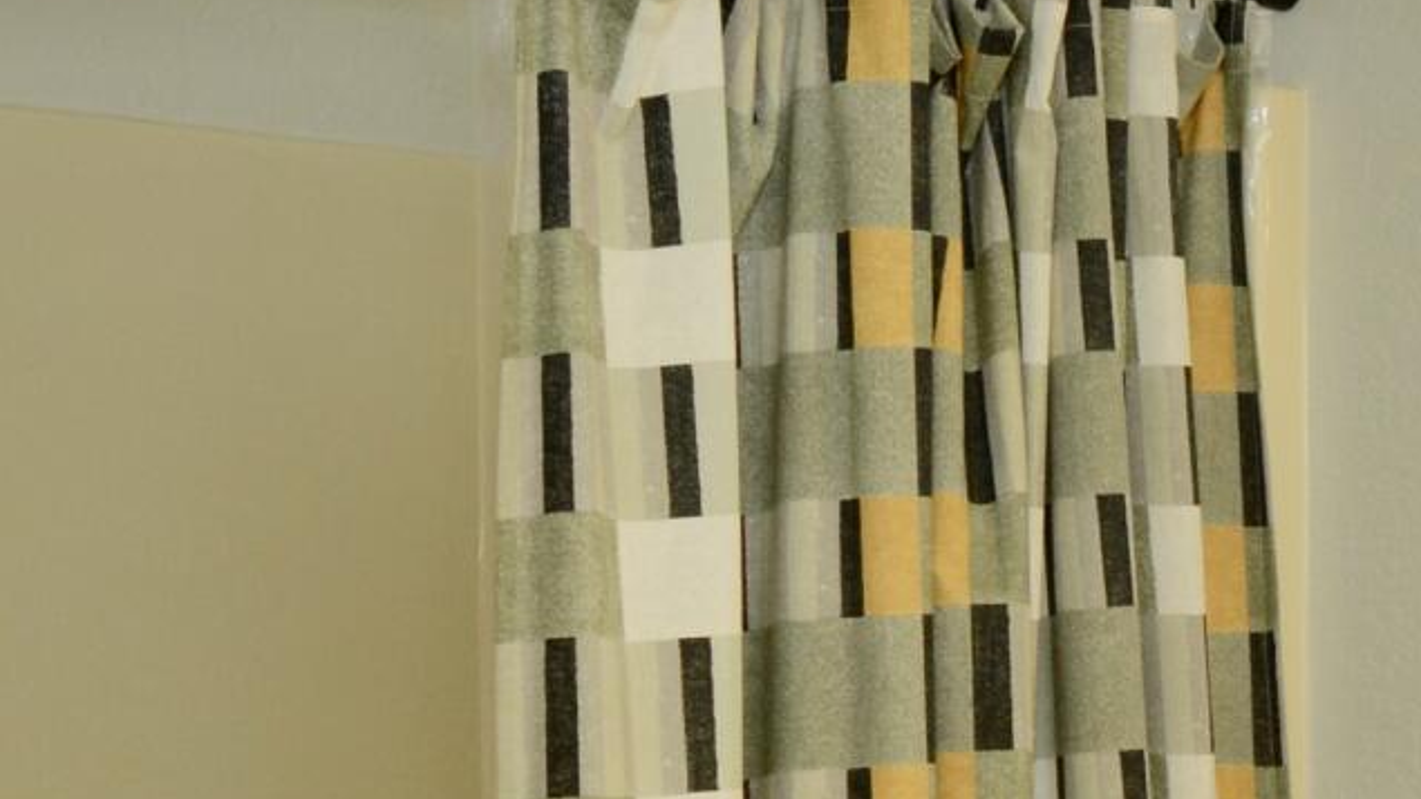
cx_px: 1922
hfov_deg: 20.4
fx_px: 3541
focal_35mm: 94
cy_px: 913
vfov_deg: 12.6
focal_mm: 19
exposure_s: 1/60
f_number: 7.1
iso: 800
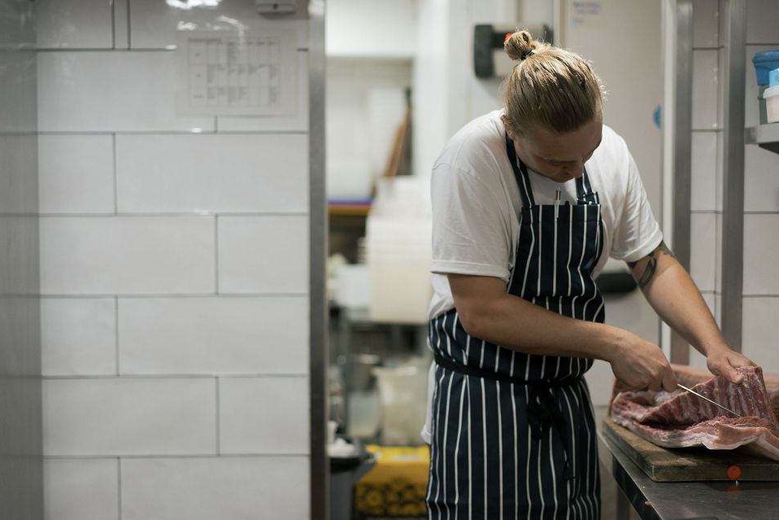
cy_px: 271
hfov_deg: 33.4
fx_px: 1298
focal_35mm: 60
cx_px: 372
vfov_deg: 22.6
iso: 400
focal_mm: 55
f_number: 1.8
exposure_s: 1/320
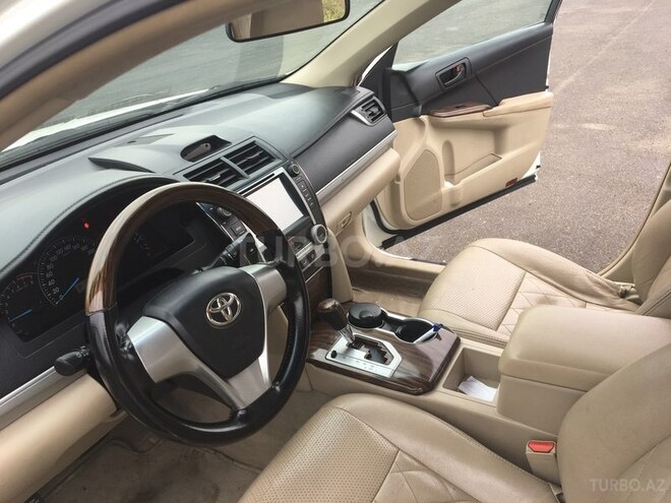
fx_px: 562
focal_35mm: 29
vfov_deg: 48.2
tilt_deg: -26.9
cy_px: 252
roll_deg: +6.6
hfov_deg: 61.7
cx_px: 336
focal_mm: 4.15
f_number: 2.2
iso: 25
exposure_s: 1/50
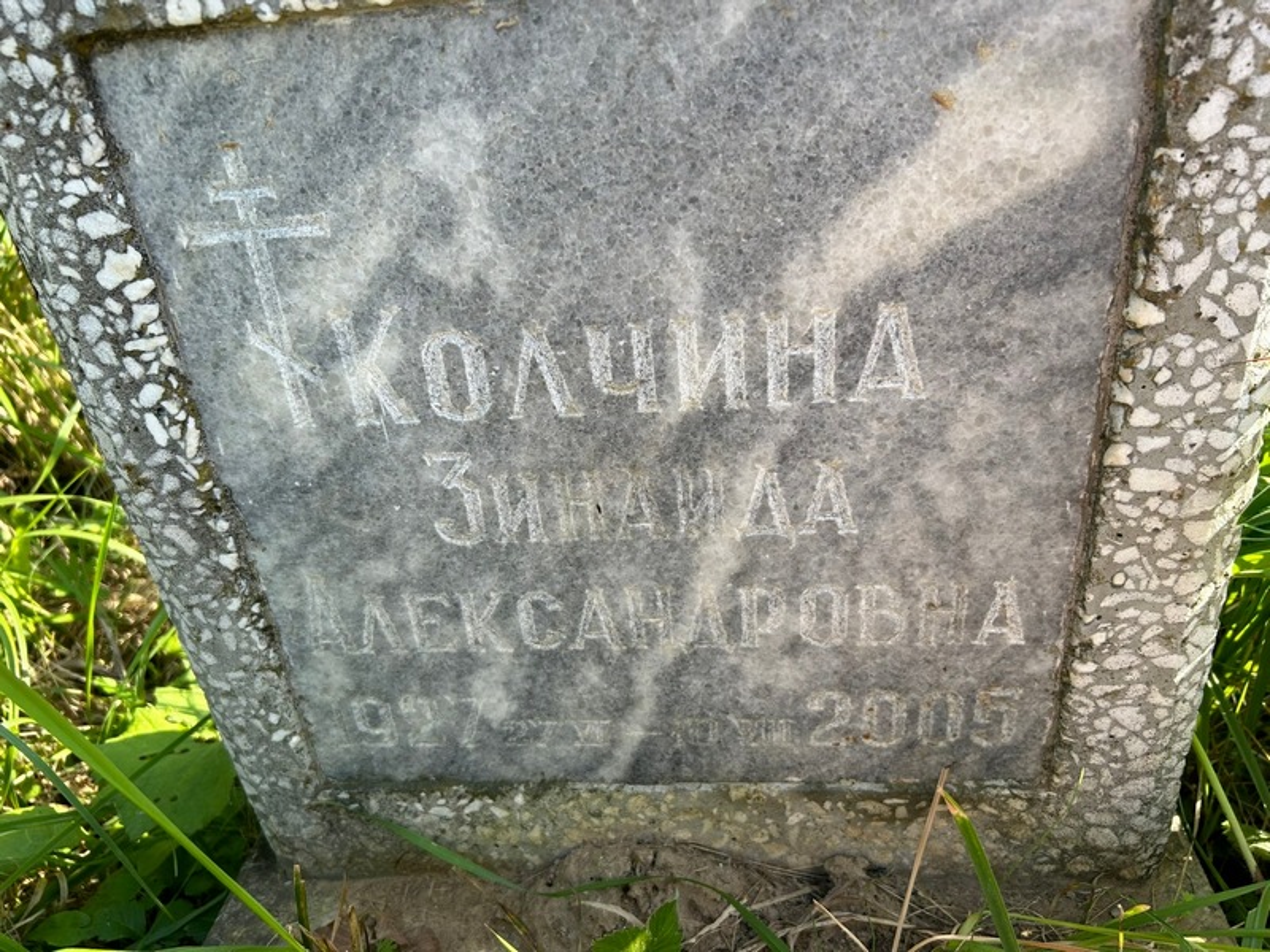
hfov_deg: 67.3
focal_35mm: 26
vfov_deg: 53.1
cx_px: 635
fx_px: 954
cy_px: 476
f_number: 1.5
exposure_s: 1/763
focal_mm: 5.7
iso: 50
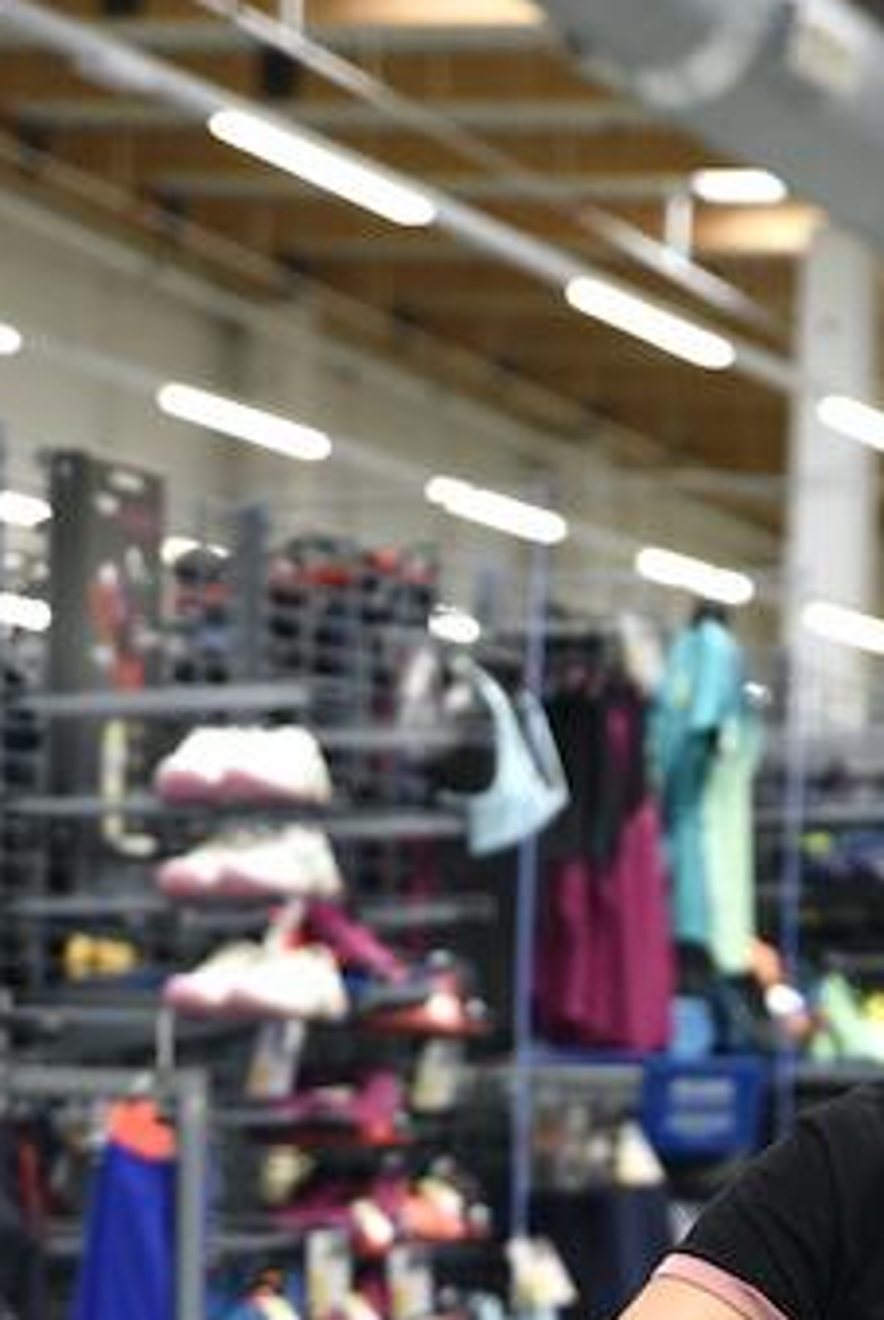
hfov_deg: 8.3
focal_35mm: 165
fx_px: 6059
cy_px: 1269
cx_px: 872
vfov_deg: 12.3
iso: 720
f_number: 2.8
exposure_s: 1/160
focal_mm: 70
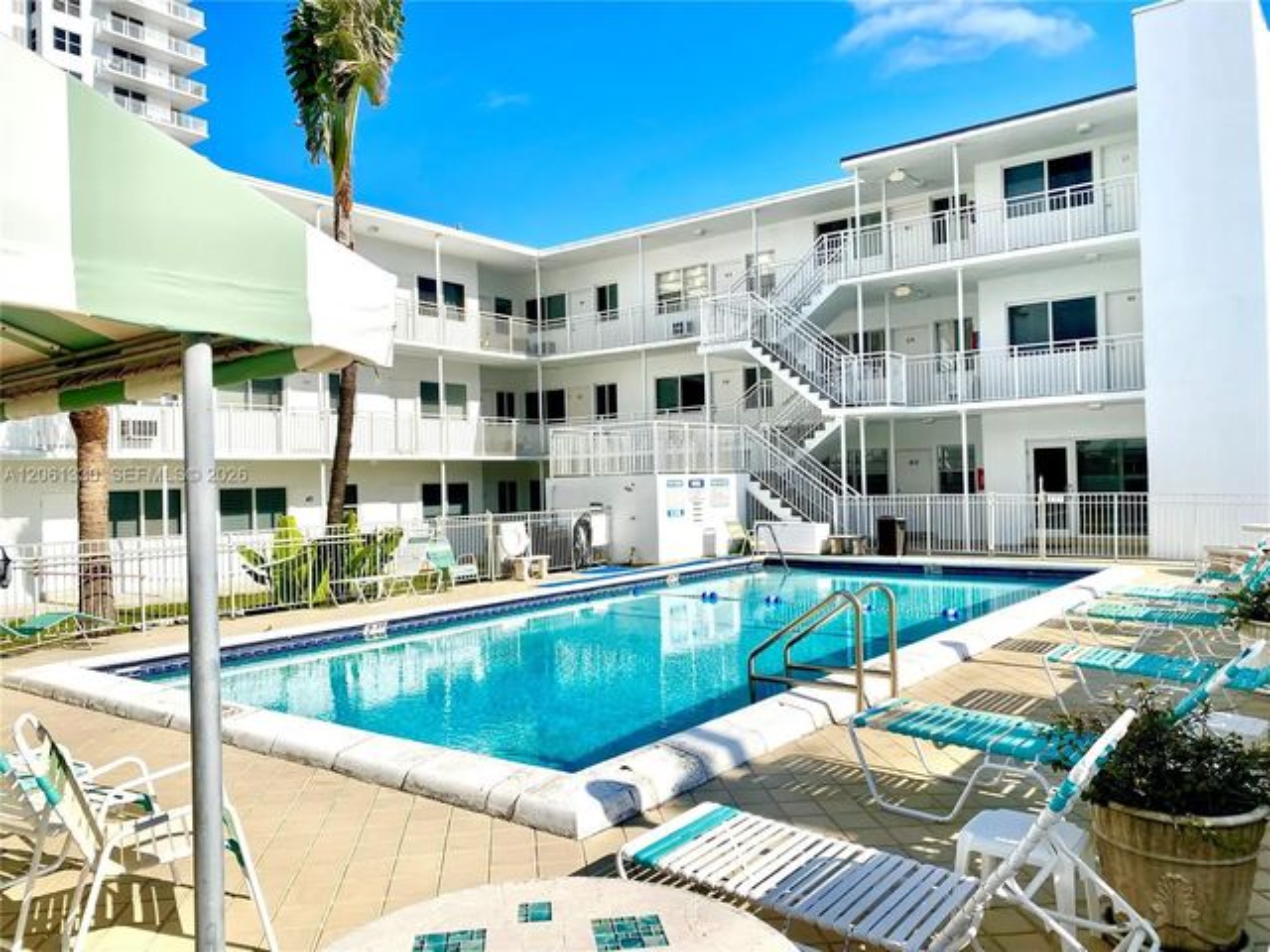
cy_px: 476
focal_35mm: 26
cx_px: 635
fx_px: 954
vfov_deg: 53.1
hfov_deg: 67.3
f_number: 1.8
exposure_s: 1/3984
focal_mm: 4.25
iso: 32
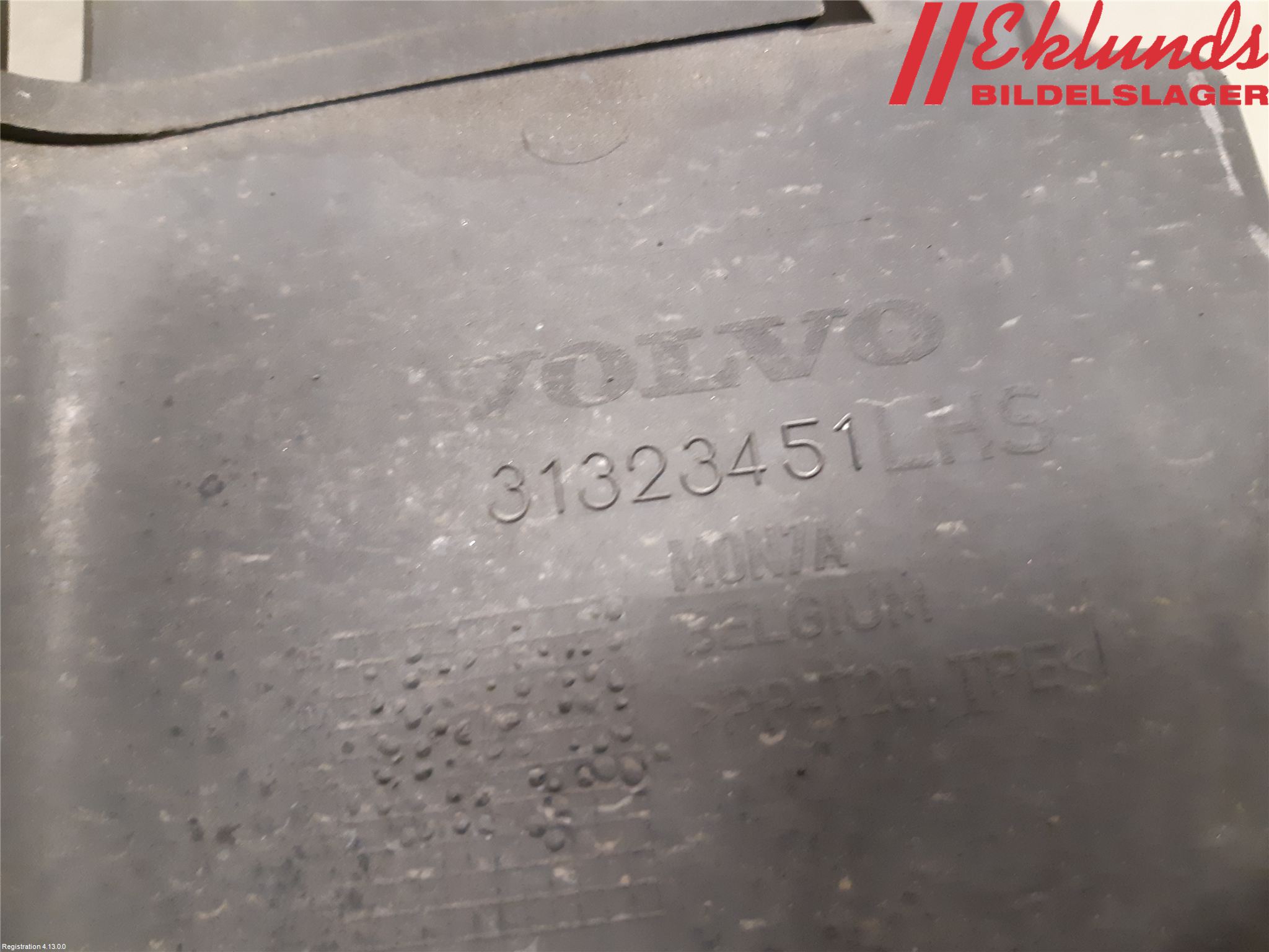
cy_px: 476
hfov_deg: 67.3
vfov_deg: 53.1
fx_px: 953
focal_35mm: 26
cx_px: 634
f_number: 1.7
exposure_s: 1/25
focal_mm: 3.93
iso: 320
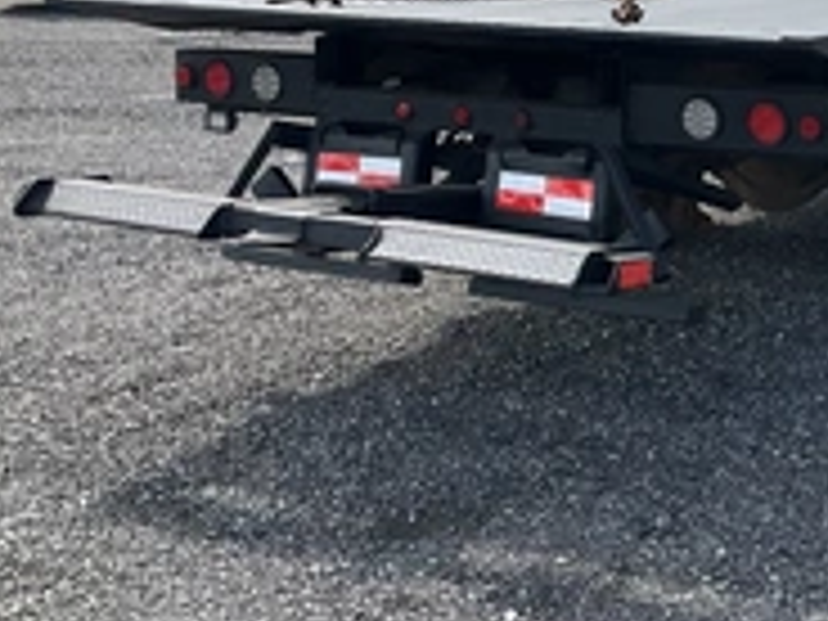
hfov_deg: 29.6
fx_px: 1507
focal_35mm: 63
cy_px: 90
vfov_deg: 22.8
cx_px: 729
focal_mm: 3
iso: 25
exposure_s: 1/842
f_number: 1.8
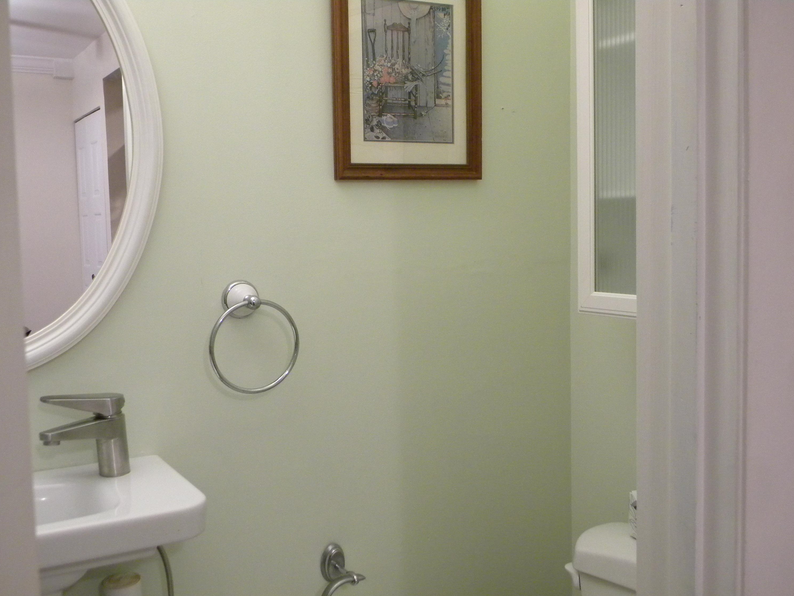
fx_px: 849
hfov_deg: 50.1
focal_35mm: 37
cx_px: 400
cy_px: 304
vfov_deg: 38.7
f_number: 3.7
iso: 400
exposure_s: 1/11.5
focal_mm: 6.4
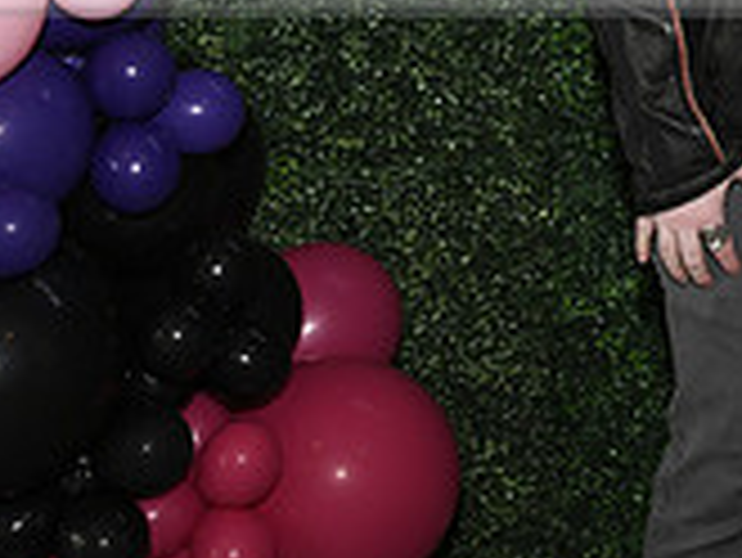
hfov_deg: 18.6
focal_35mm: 98
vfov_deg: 14.2
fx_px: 2102
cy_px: -272
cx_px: 958
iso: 500
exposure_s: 1/60
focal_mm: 29
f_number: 6.3
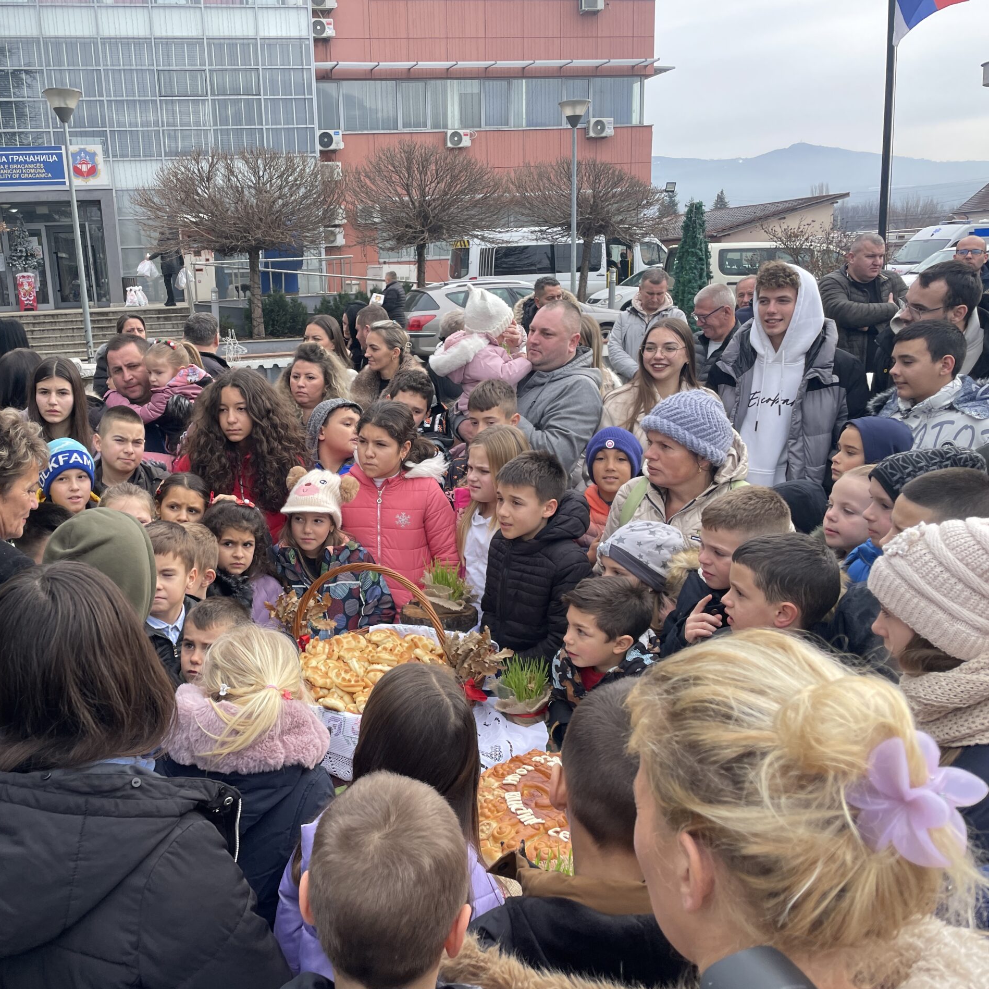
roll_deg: +1.6
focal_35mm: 31
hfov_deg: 51.8
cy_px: 500
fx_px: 1002
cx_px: 355
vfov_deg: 52.5
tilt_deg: -13.9
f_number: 1.6
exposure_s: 1/561
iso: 32
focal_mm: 4.2
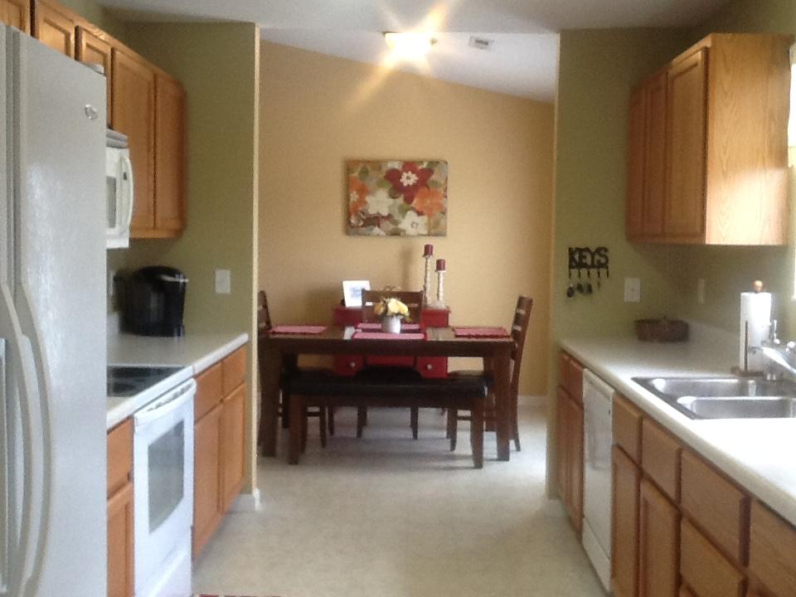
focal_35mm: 44
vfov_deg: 32.9
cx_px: 398
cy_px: 298
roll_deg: -1.6
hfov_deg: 42.9
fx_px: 1012
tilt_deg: -2.6
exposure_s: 1/33
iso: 64
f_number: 2.4
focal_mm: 2.03
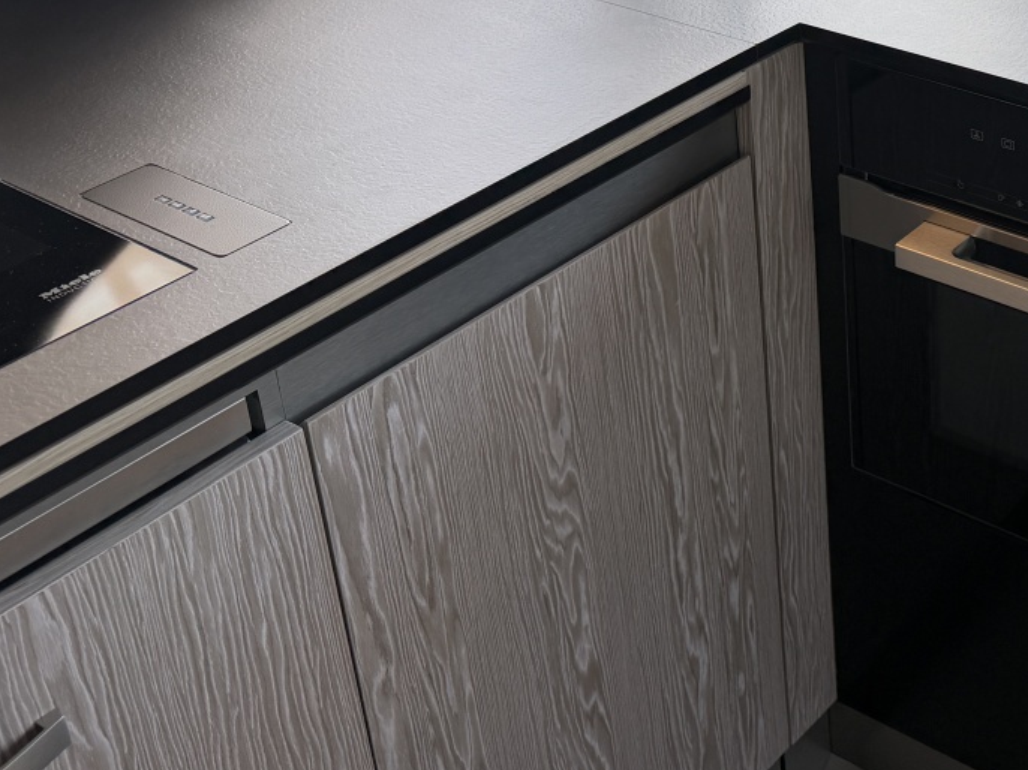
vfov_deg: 24.9
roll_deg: +1.4
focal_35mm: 56
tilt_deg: -22.8
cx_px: 1070
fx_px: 1662
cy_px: 12
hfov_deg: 31.3
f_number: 1.78
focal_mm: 6.76
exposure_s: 1/261
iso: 80
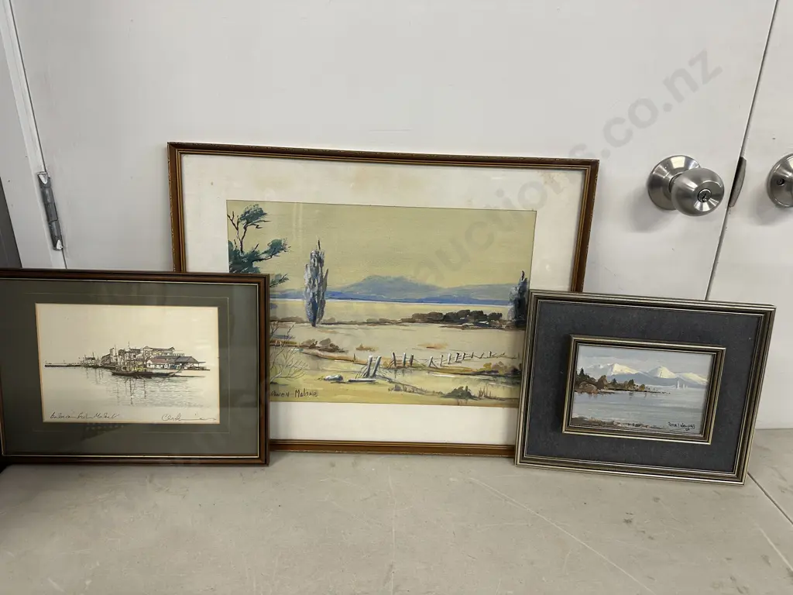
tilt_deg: -22.4
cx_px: 396
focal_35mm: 24
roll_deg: -0.8
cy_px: 298
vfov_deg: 56.8
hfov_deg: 71.6
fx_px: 550
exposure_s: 1/100
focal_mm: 6.86
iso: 200
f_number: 1.78
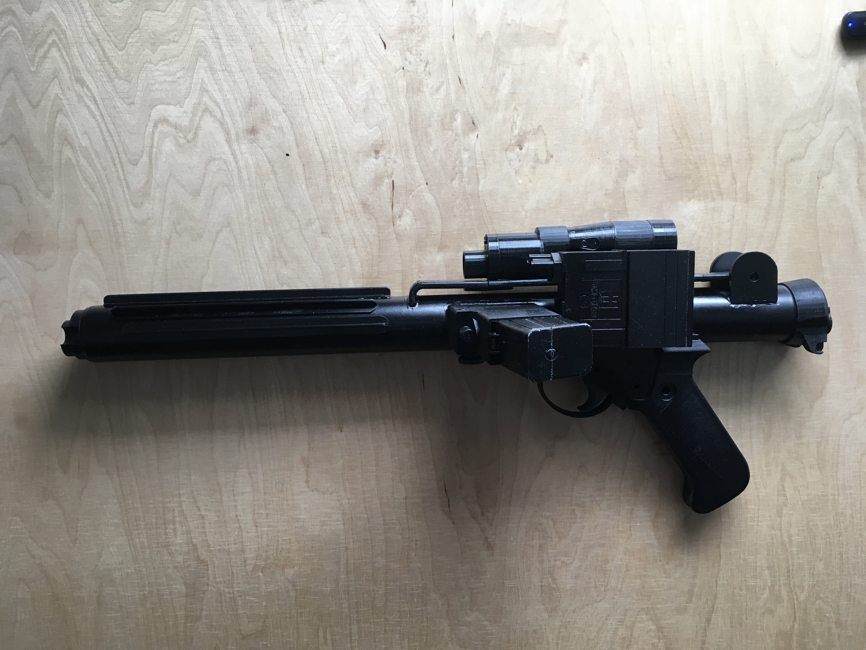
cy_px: 325
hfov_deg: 61.7
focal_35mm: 29
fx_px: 726
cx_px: 433
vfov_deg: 48.2
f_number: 2.2
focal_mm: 4.15
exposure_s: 1/33
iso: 50
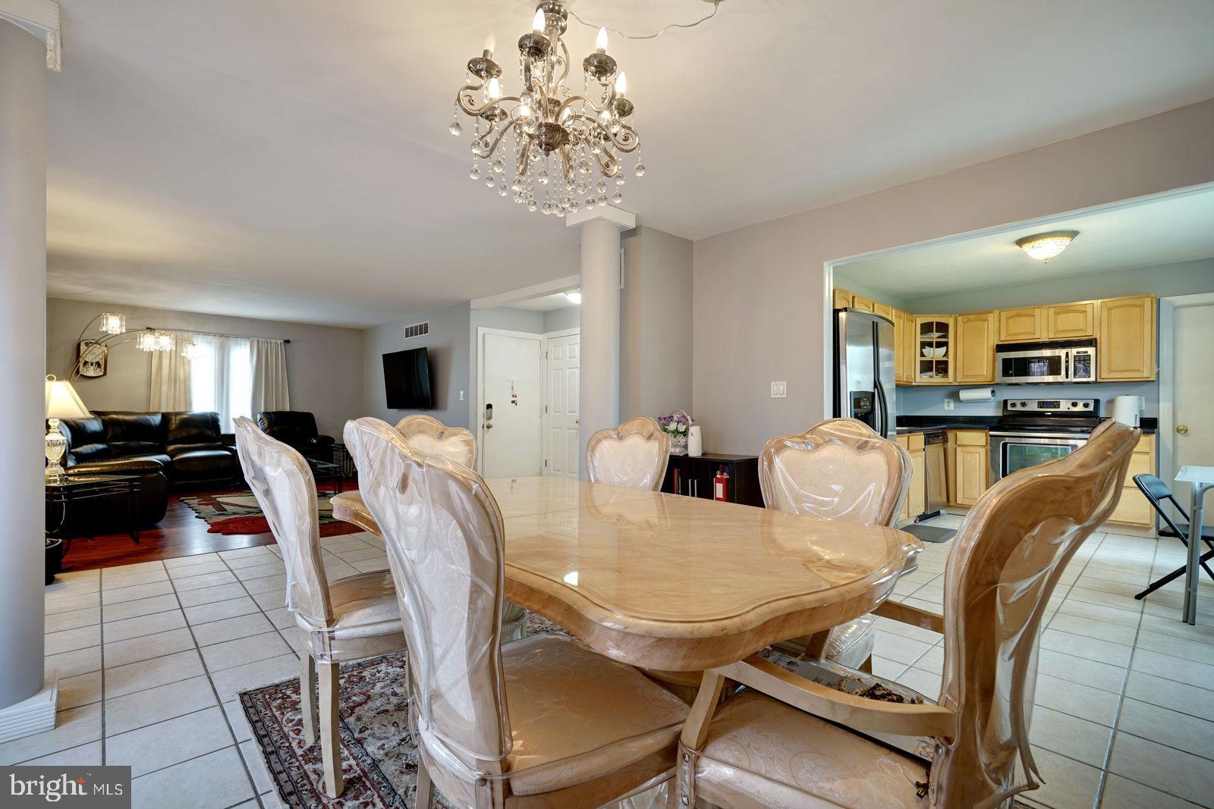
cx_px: 607
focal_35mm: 16
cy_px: 404
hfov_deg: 96.7
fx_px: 540
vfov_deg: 73.8
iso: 100
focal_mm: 16
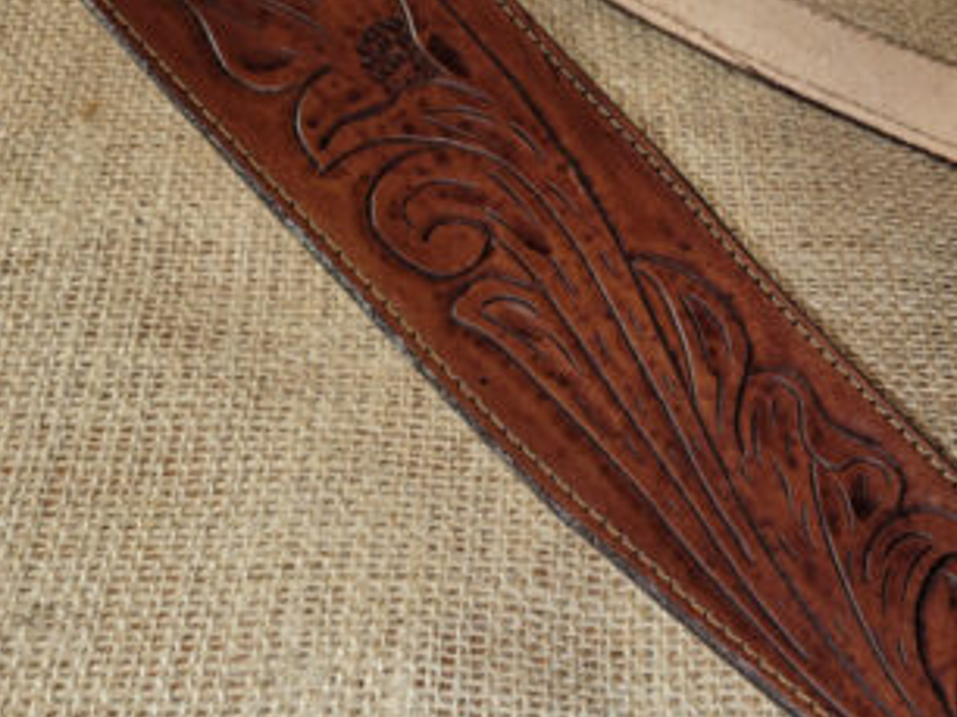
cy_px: 404
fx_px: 1409
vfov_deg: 28.5
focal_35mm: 51
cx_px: 794
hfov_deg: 36.0
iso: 100
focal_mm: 5.4
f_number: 1.8
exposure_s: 1/24
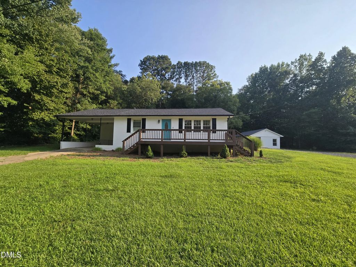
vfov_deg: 89.9
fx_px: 134
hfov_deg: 106.2
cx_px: 178
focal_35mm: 13
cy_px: 134
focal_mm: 2.2
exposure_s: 1/1170
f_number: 2.2
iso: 50
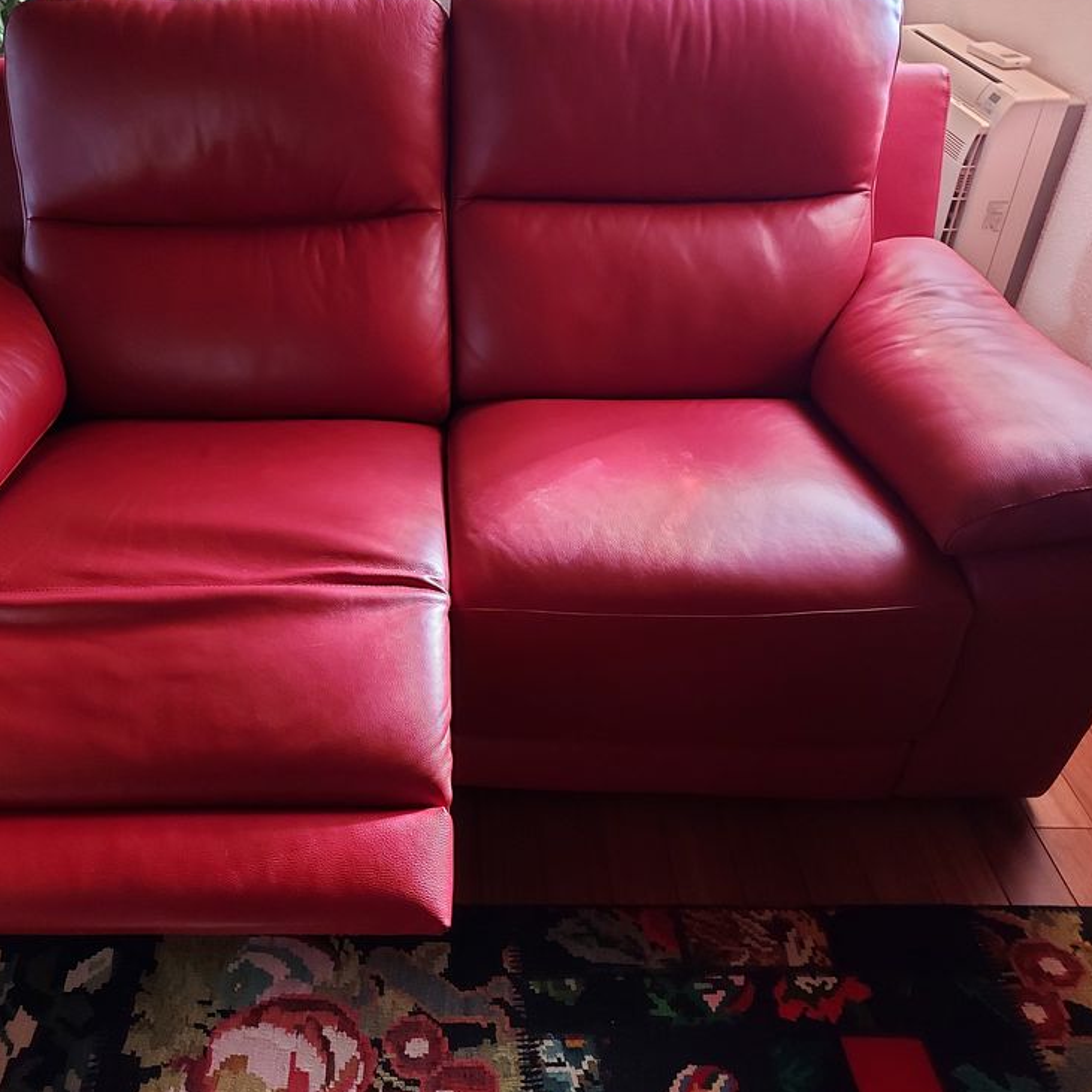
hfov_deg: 55.2
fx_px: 1035
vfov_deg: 55.6
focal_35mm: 29
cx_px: 435
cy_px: 538
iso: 800
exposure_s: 1/20
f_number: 1.8
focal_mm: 4.6
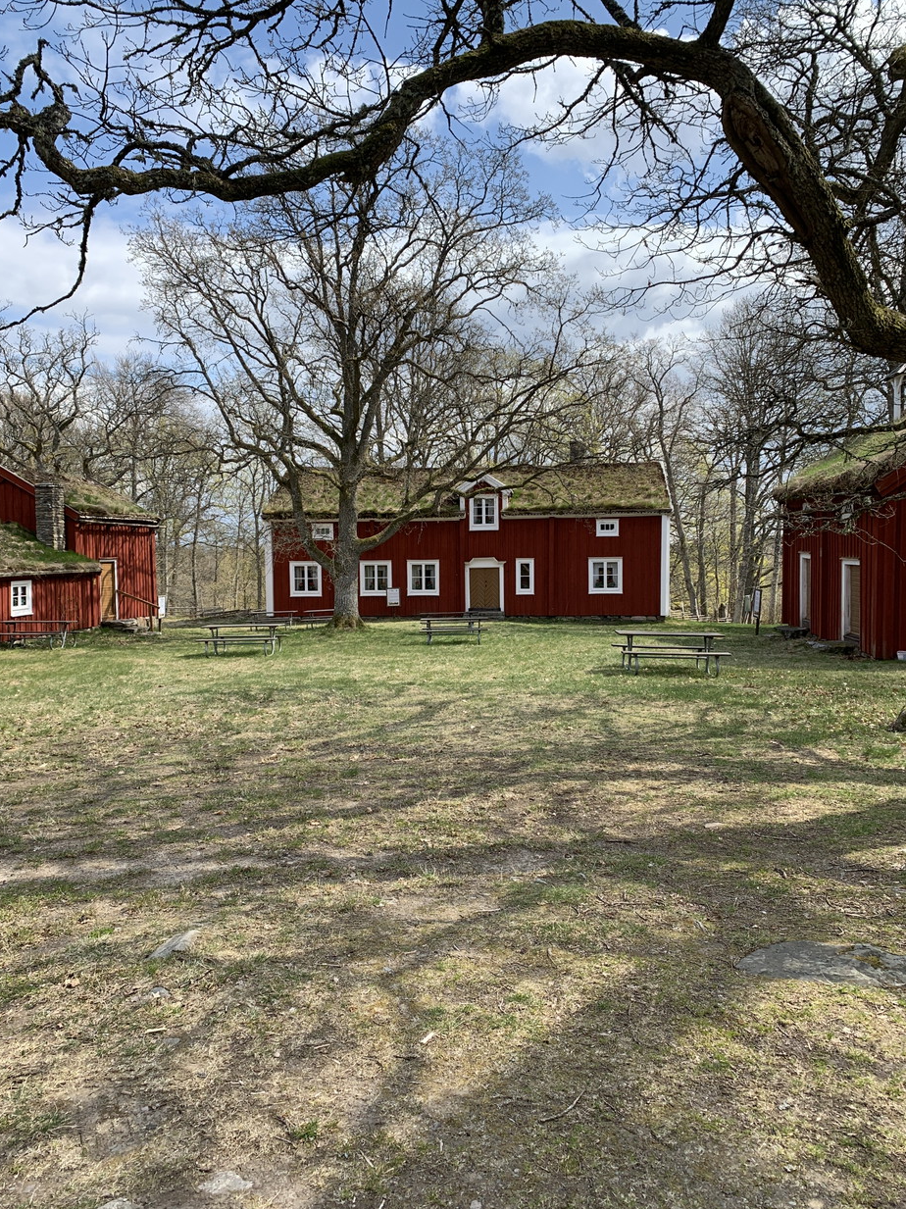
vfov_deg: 65.3
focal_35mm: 27
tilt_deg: -2.6
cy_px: 602
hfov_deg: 51.3
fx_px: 943
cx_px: 458
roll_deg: +0.3
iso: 25
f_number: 1.8
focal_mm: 4.25
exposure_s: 1/1350
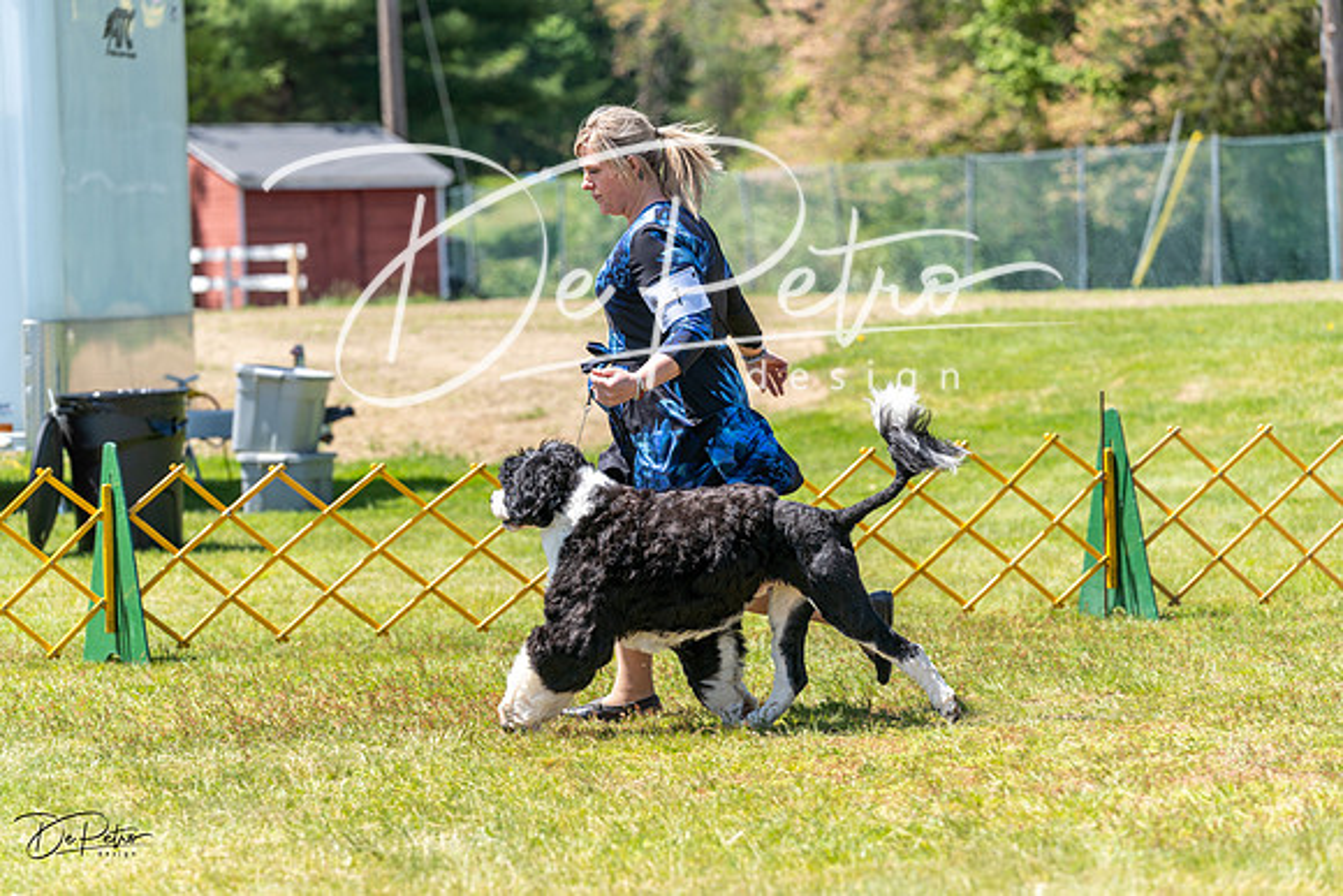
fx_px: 5224
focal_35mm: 140
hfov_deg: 14.7
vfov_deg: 9.8
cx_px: 672
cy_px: 448
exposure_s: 1/500
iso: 100
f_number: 4.5
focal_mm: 140
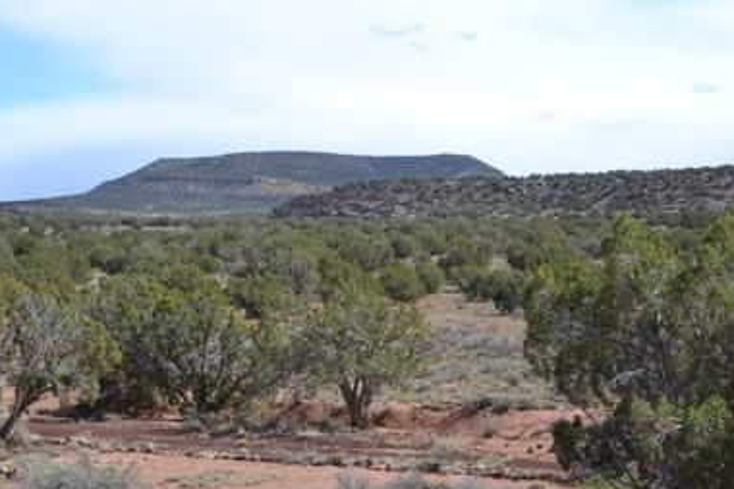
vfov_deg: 16.4
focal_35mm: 83
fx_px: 1691
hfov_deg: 24.4
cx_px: 280
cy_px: 260
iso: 100
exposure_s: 1/250
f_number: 8
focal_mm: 42
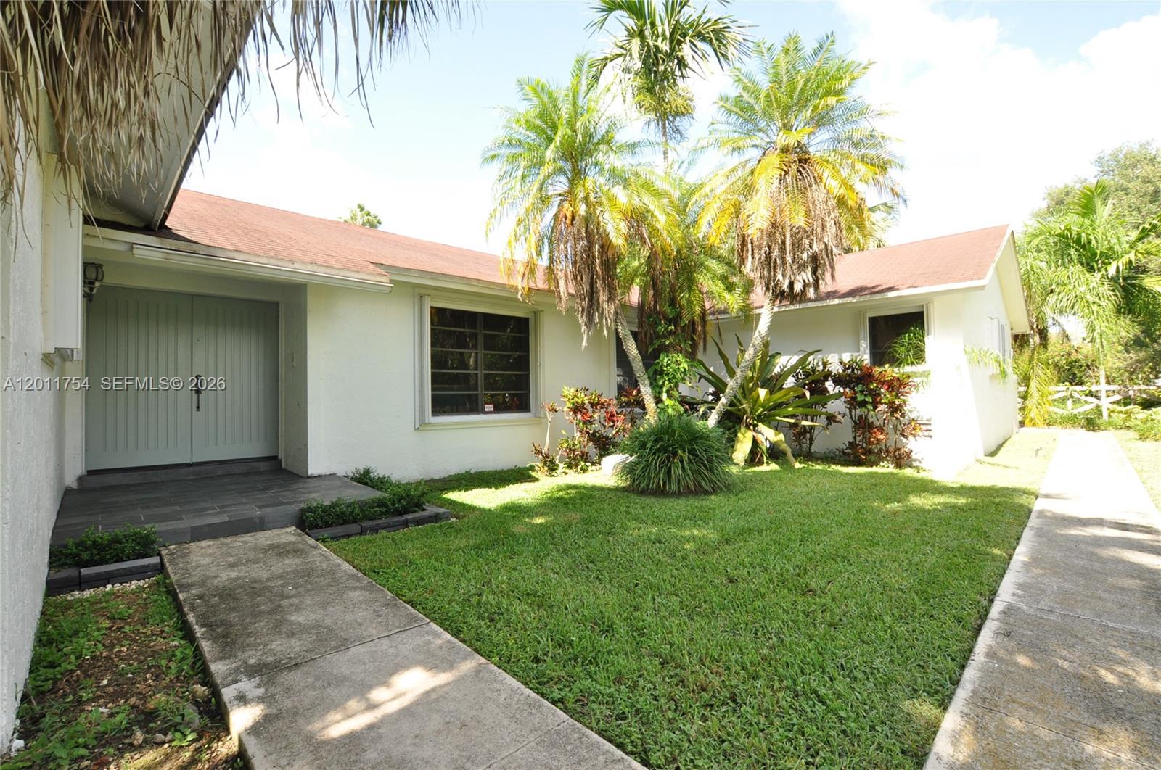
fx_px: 483
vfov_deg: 77.2
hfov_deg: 100.5
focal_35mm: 15
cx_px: 580
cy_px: 385
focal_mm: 10
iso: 400
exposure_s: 1/100
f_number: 8
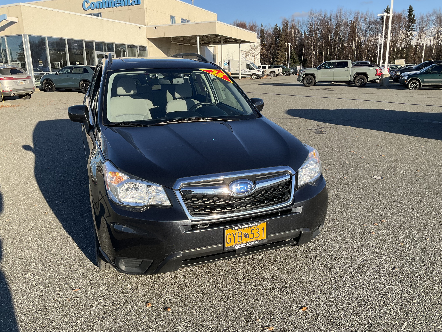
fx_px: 370
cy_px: 166
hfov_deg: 61.7
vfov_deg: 48.2
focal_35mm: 29
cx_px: 221
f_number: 1.8
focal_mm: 3
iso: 25
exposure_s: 1/997
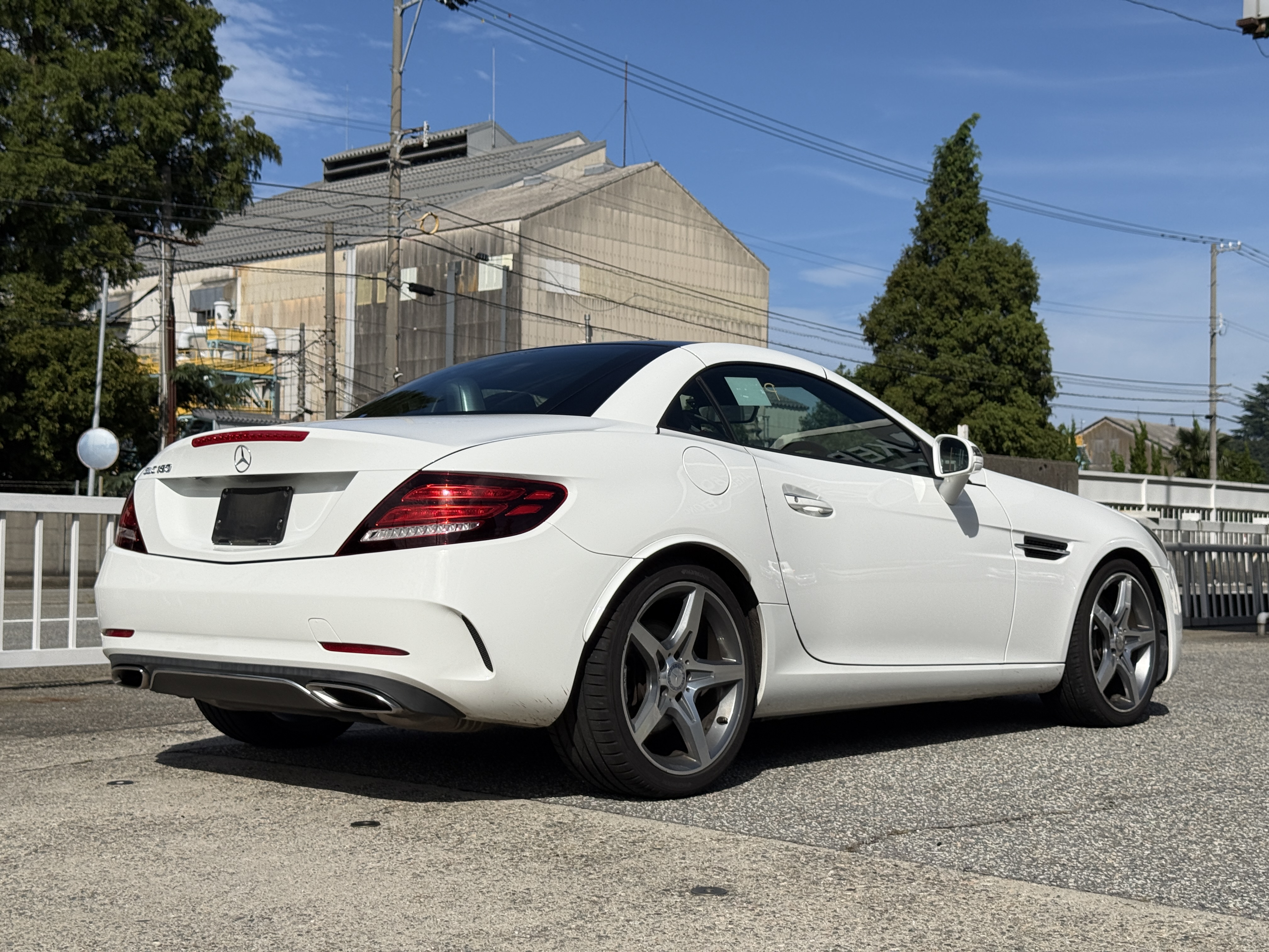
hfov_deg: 39.7
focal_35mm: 48
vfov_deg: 30.3
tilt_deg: +2.5
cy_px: 476
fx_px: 1760
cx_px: 634
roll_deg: -0.9
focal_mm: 6.76
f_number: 1.78
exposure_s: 1/11364
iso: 50
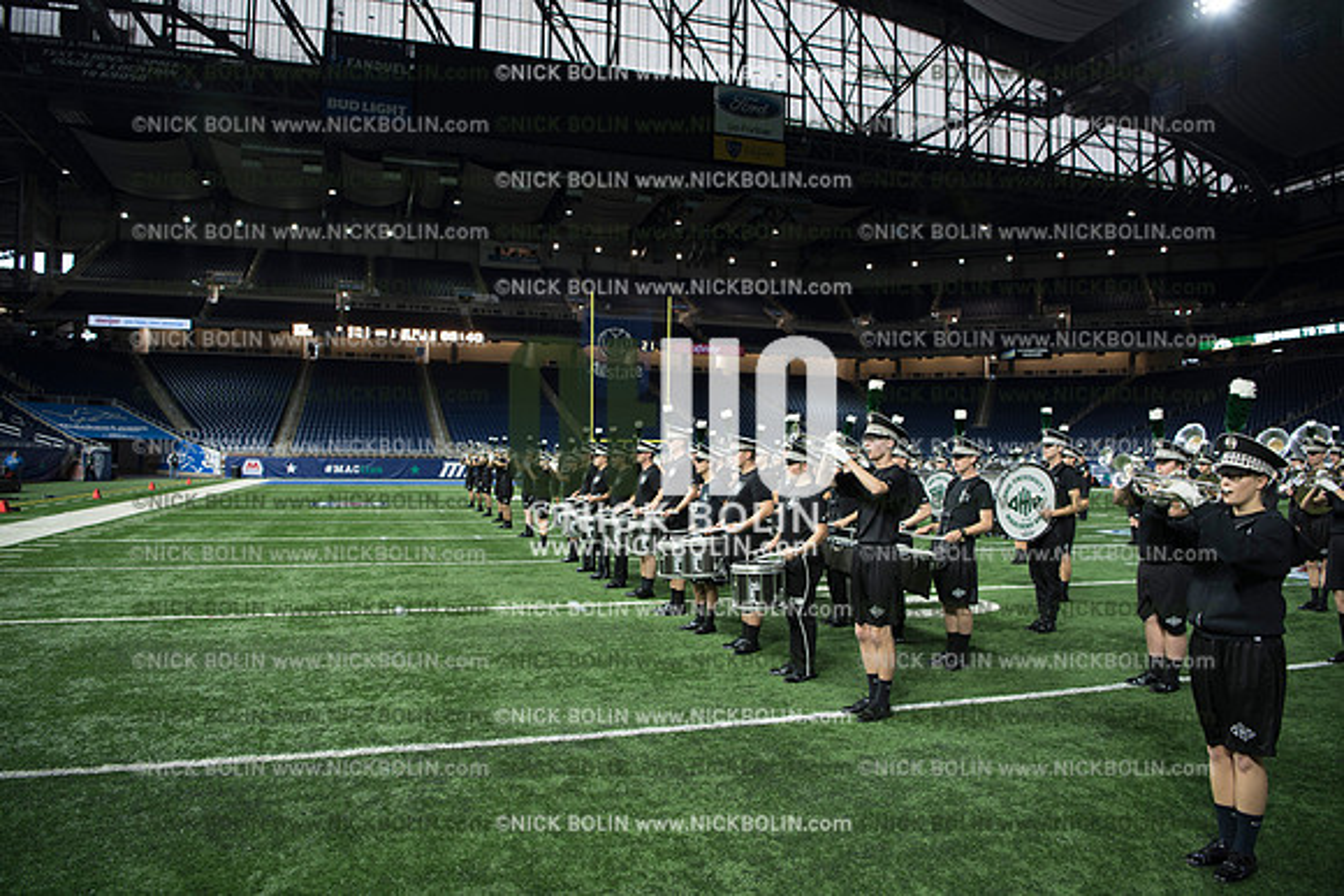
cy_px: 448
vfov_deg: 53.2
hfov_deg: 73.7
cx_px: 672
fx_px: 896
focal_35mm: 24
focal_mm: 24
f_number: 3.2
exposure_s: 1/200
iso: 450
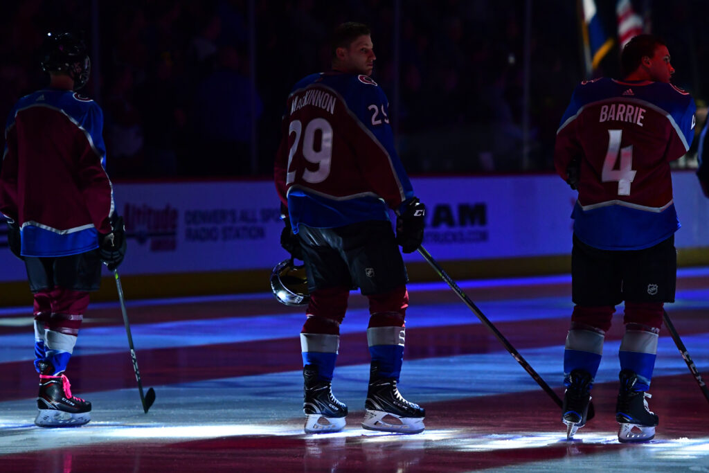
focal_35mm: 248
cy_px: 236
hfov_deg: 8.3
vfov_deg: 5.6
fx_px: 4875
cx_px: 354
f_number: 3.2
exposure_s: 1/250
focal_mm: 165
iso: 2500
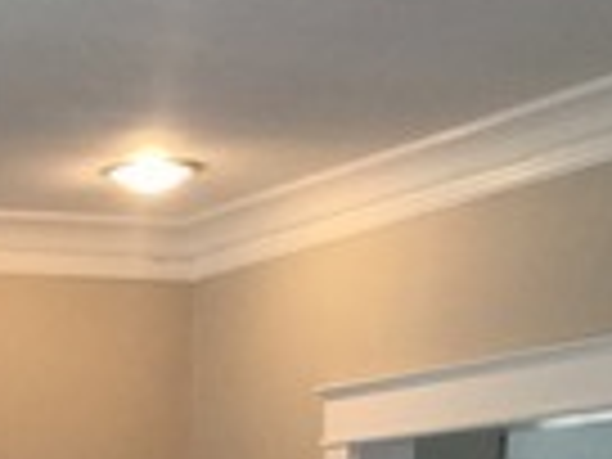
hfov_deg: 14.0
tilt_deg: -3.4
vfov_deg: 10.2
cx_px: -135
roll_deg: +1.4
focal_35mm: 136
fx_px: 2404
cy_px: 868
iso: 40
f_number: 2.2
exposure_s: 1/30
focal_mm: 4.15
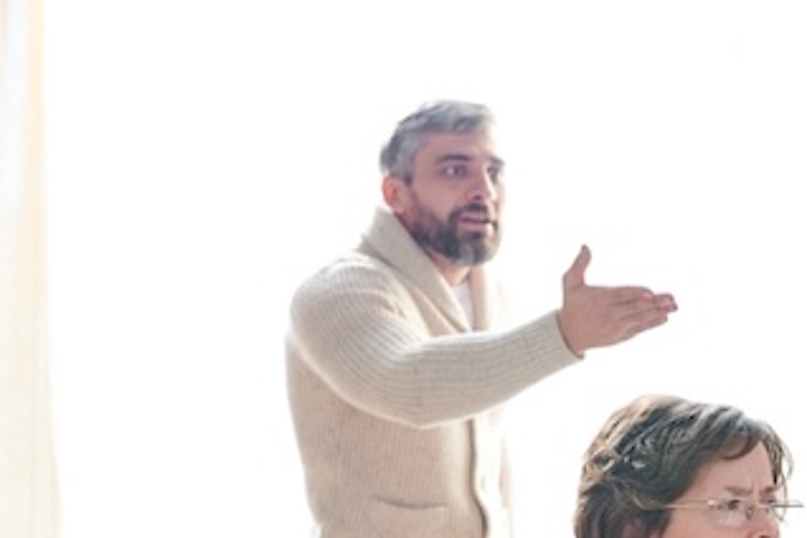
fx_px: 1973
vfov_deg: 15.0
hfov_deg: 22.3
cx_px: 789
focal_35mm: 88
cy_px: 659
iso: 800
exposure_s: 1/160
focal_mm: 35
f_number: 3.5
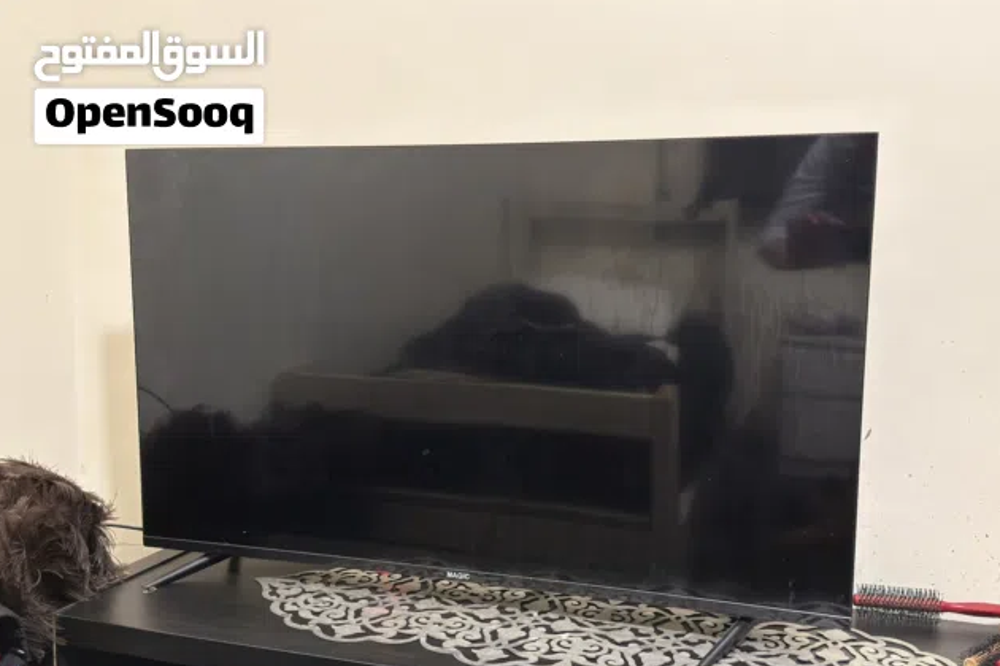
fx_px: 1028
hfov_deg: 51.9
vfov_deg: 35.9
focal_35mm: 37
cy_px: 373
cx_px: 503
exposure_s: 1/48
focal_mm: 6.76
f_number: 1.78
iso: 250
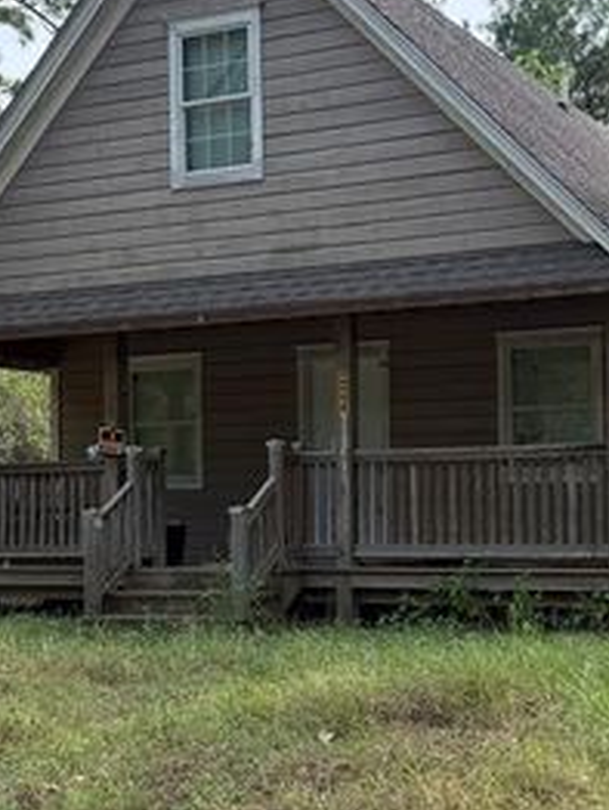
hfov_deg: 23.9
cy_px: 437
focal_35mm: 61
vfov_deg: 31.6
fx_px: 1429
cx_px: 445
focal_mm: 6.76
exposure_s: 1/1812
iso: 100
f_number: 1.78
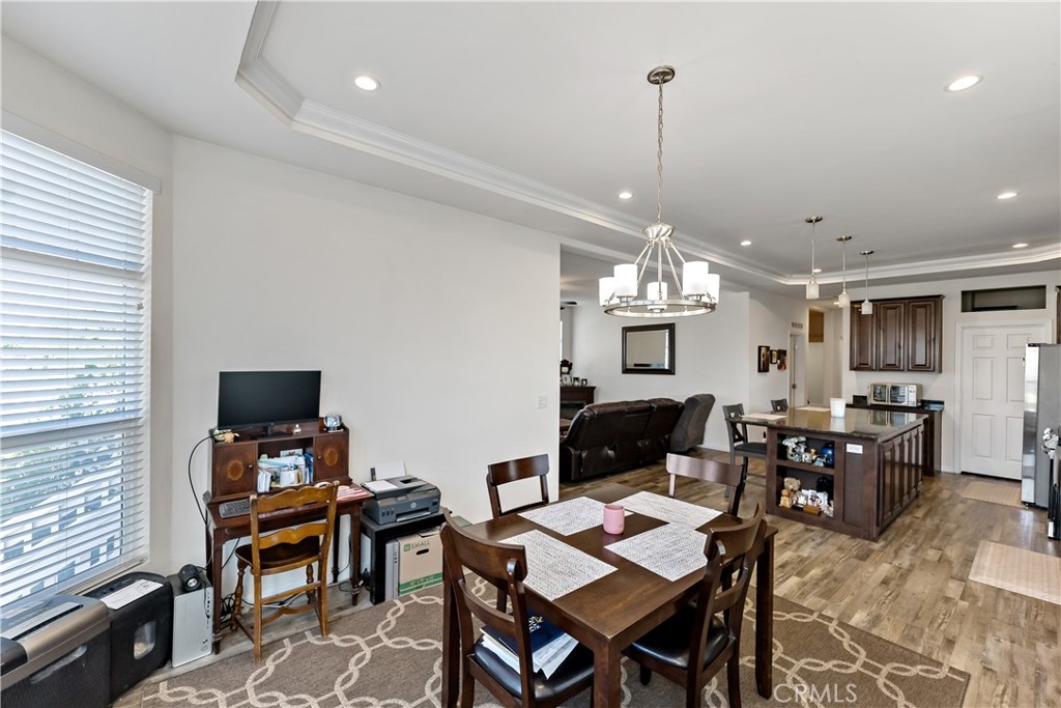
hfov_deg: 100.4
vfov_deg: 77.3
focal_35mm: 15
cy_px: 354
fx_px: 442
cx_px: 530
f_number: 4
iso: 250
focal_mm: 15
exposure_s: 1/60
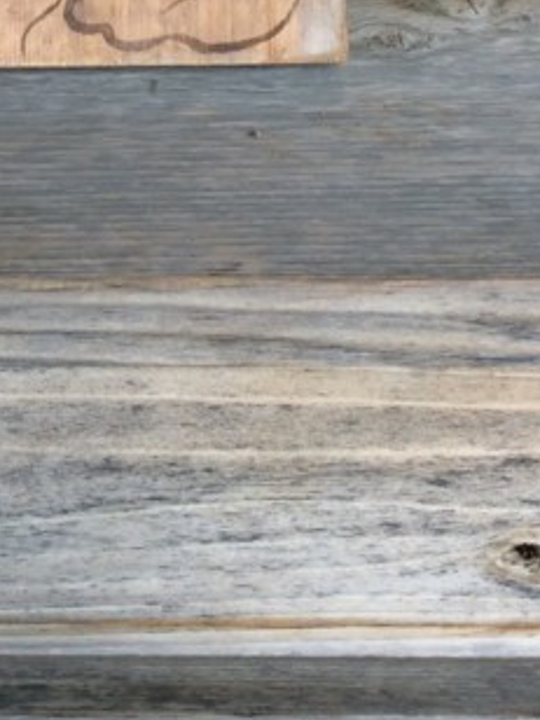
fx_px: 1726
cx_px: 16
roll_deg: +3.6
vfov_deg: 22.0
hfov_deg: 17.4
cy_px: -117
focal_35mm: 83
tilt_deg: -25.0
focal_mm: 3.3
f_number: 2.4
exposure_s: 1/175
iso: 32
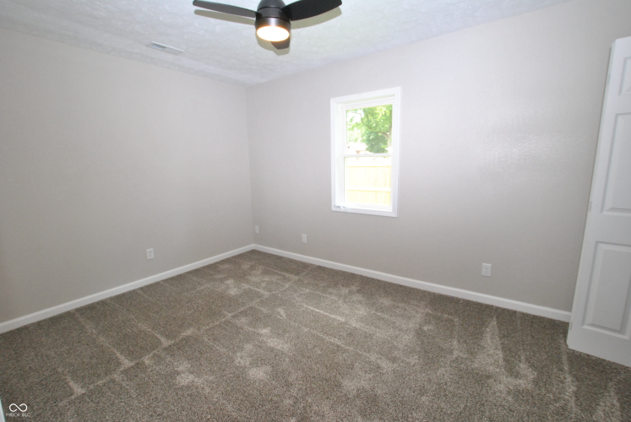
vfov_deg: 77.5
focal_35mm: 15
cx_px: 316
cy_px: 211
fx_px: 263
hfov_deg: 100.3
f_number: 7.1
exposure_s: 1/60
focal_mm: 10
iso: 800
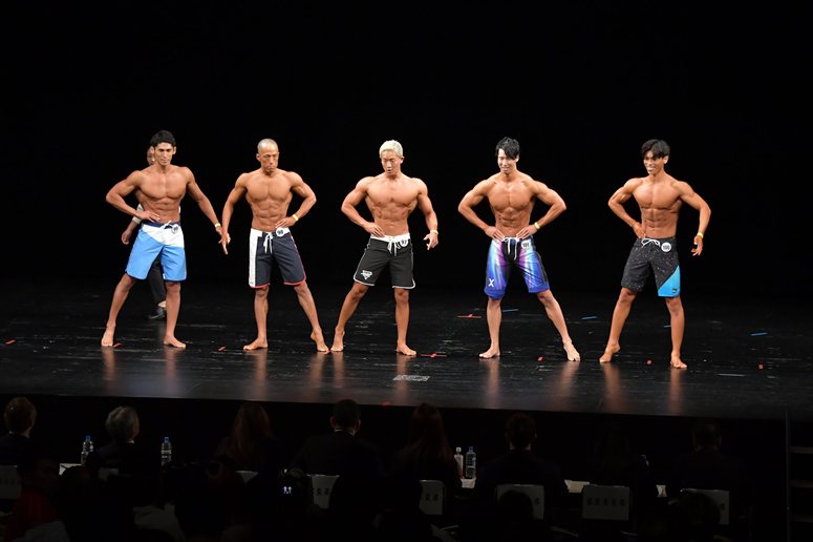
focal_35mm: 123
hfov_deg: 16.7
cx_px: 406
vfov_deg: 11.1
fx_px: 2776
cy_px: 271
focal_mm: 82
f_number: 5.6
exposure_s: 1/400
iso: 3200
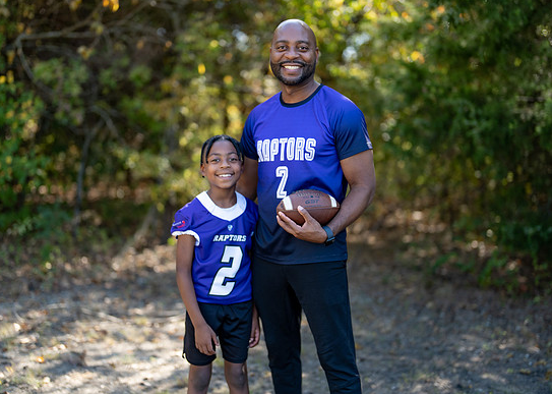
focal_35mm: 56
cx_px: 273
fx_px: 877
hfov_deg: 34.9
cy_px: 191
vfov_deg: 25.3
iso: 100
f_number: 1.2
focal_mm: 50
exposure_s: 1/1600
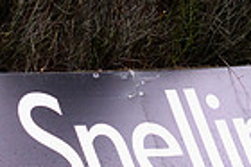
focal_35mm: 540
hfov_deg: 3.8
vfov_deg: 2.5
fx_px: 3761
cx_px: 378
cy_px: -163
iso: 1600
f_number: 5.6
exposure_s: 1/1600
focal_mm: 130
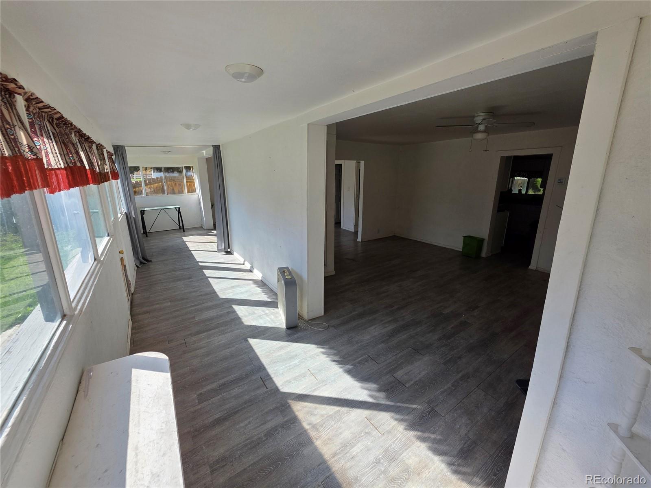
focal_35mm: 13
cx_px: 326
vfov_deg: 89.9
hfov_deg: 106.2
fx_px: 244
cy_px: 244
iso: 40
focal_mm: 2.2
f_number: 1.9
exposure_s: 1/1058
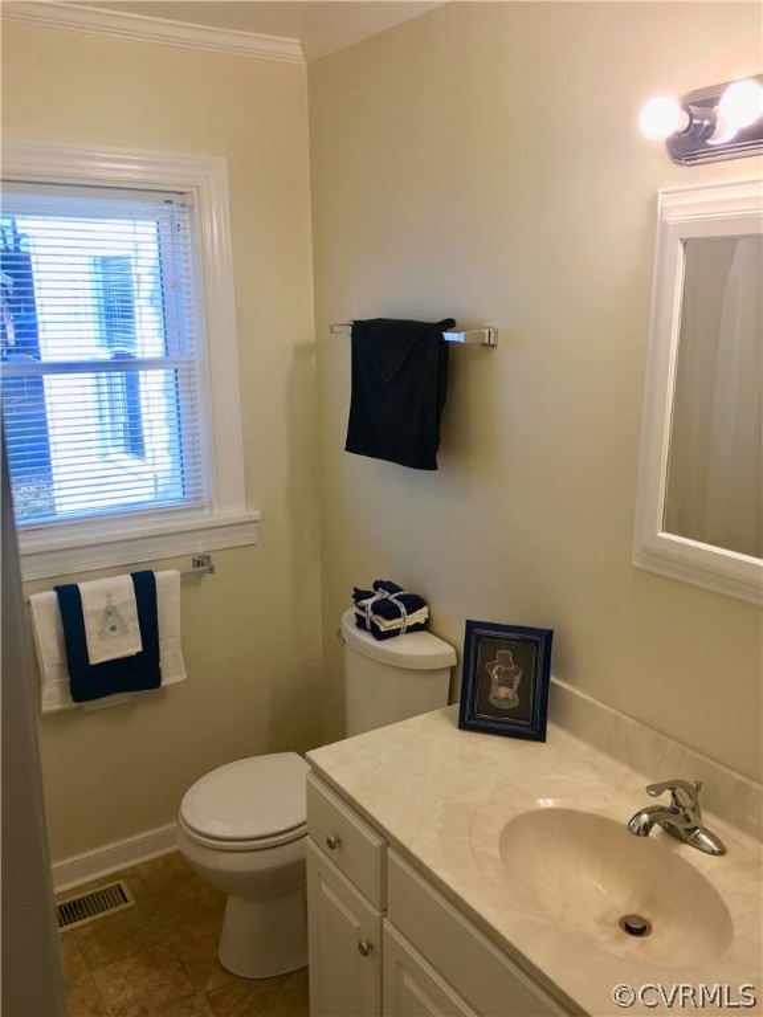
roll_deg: +1.7
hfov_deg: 48.2
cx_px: 382
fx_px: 852
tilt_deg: -13.6
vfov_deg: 61.7
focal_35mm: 29
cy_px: 508
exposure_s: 1/60
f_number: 2.2
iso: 32
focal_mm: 4.15
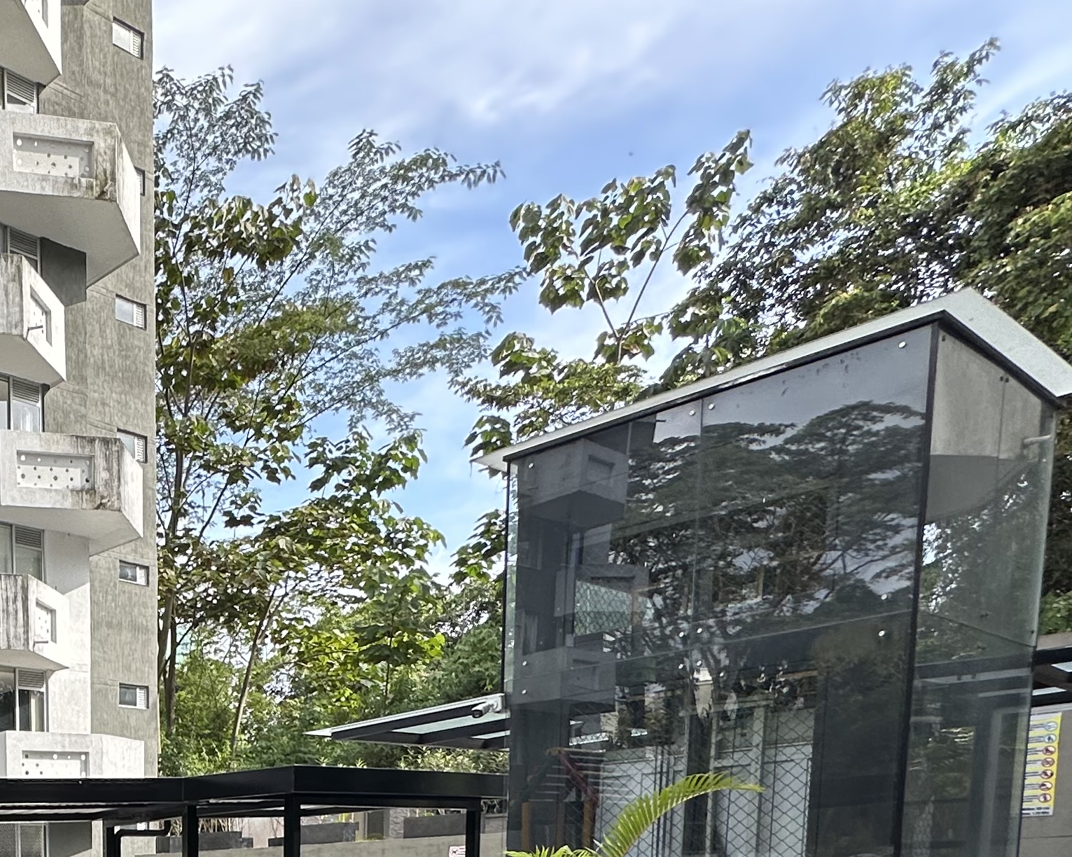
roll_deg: +0.8
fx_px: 1142
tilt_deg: -6.2
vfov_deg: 33.4
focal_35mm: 36
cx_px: -138
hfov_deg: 39.8
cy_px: 1032
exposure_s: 1/412
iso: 40
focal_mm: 2.22
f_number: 2.2
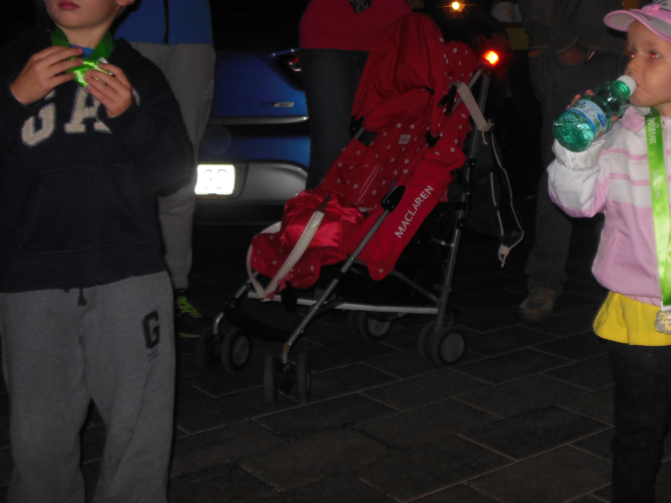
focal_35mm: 50
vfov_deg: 28.4
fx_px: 969
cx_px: 476
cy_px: 86
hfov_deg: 37.5
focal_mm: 5.2
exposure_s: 1/25
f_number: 3.3
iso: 200
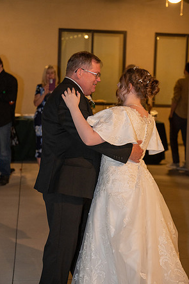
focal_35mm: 71
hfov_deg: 19.2
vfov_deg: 28.5
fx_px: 560
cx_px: 94
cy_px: 141
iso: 3200
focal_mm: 70
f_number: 4
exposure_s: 1/100
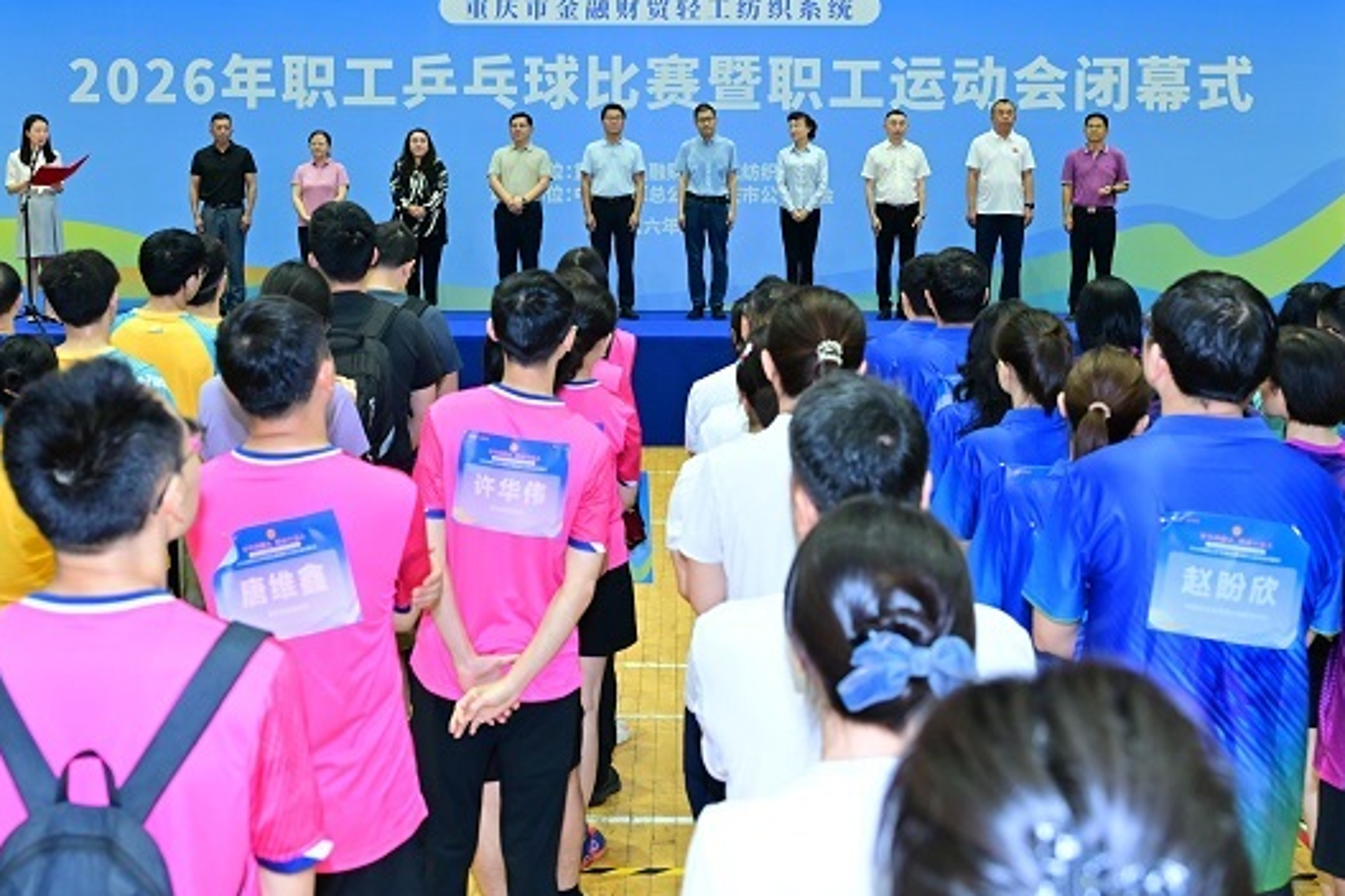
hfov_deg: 41.3
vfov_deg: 27.9
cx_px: 644
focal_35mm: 48
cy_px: 255
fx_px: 1784
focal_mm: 31.5
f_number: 4
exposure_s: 1/125
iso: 2000
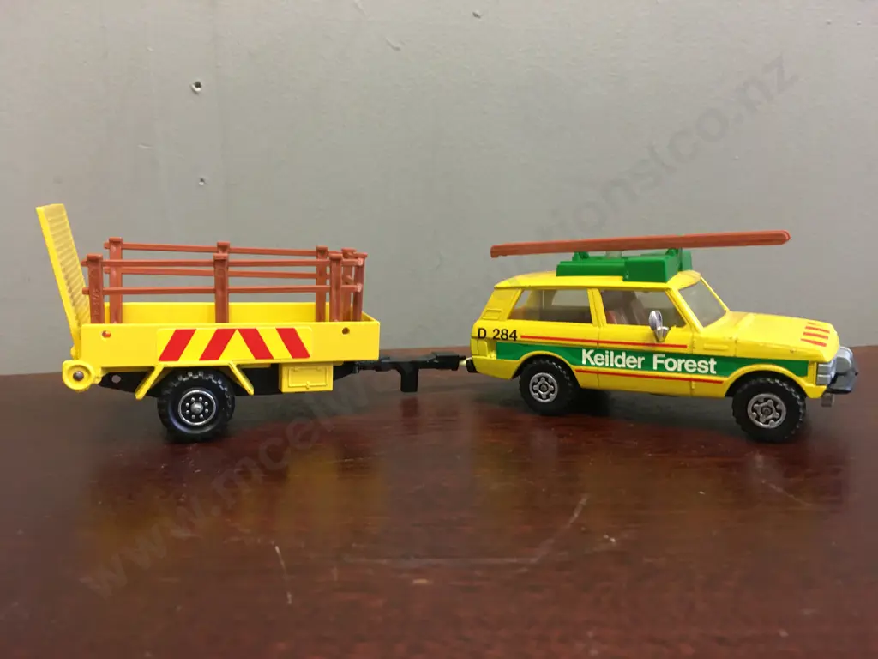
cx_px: 439
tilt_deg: -7.2
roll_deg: +0.9
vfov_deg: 48.2
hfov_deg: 61.7
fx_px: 736
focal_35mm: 29
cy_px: 330
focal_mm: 4.15
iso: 80
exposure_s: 1/17
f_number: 2.2
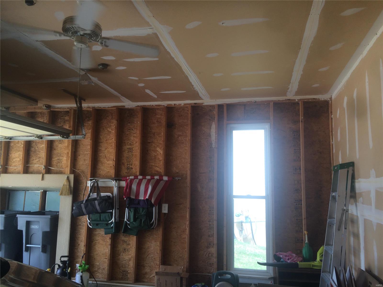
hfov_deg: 61.7
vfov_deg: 48.2
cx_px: 192
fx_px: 321
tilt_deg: +6.0
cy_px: 144
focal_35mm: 29
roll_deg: -1.7
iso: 32
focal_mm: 4.15
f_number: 2.2
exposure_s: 1/129
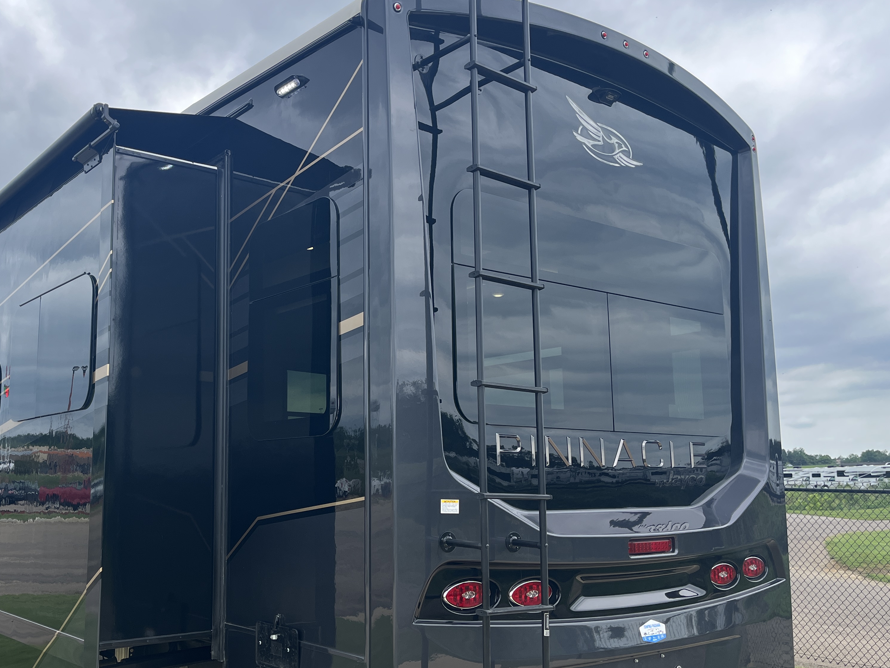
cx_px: 324
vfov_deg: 40.6
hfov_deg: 52.0
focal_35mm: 35
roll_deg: +0.4
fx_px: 900
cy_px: 375
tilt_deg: +7.3
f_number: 1.6
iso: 50
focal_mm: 5.1
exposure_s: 1/1225
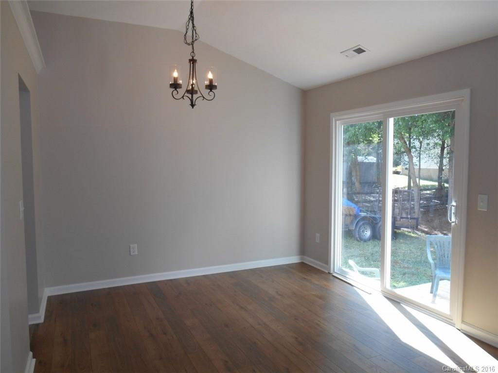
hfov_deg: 67.3
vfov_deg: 53.1
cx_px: 249
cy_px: 186
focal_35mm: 26
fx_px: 374
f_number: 3.4
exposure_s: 1/40
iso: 80
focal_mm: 4.7
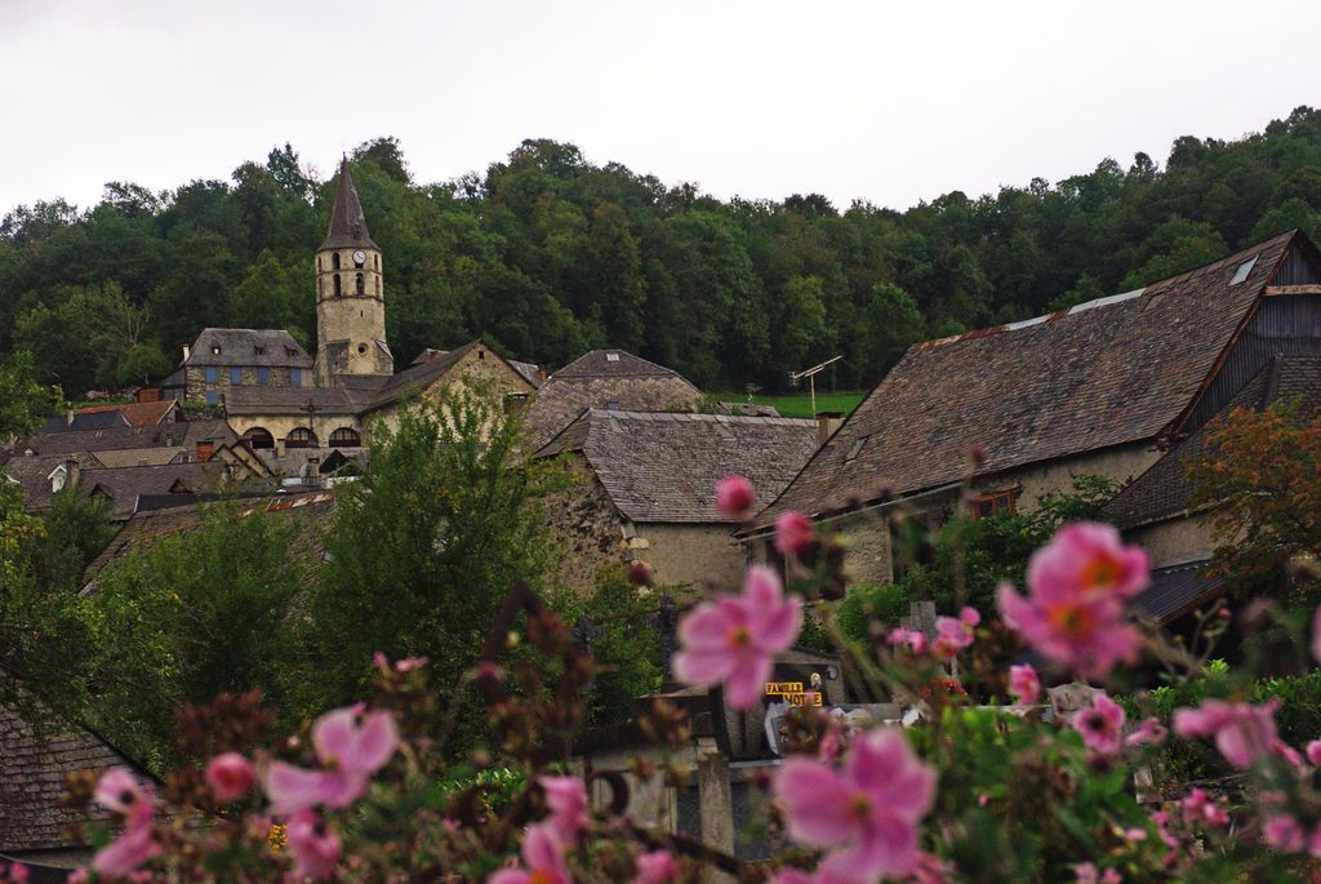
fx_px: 2645
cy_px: 442
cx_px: 660
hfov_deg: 28.0
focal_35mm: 72
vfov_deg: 19.0
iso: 400
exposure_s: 1/350
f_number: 6.7
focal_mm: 48
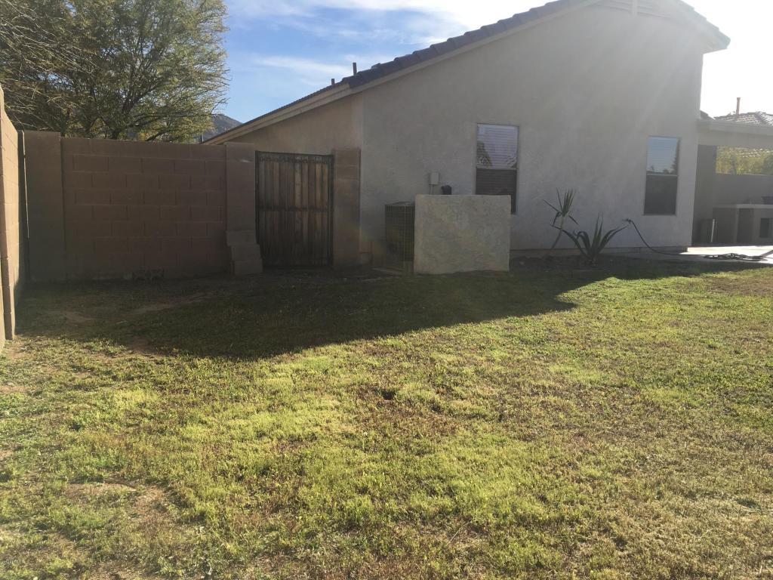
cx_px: 386
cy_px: 290
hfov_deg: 61.7
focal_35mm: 29
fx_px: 648
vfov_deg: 48.2
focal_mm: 4.15
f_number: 2.2
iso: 25
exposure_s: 1/1304
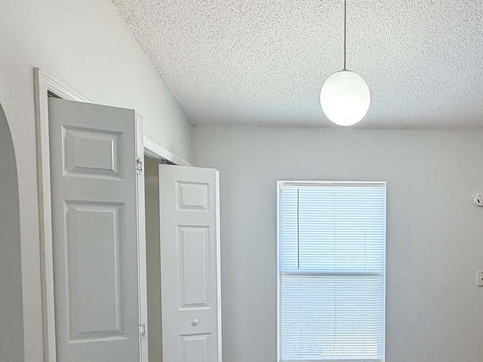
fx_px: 391
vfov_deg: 47.8
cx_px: 356
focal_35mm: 28
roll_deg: -0.6
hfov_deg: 60.4
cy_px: 274
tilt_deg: -2.2
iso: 200
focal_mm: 2.22
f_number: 2.2
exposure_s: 1/120
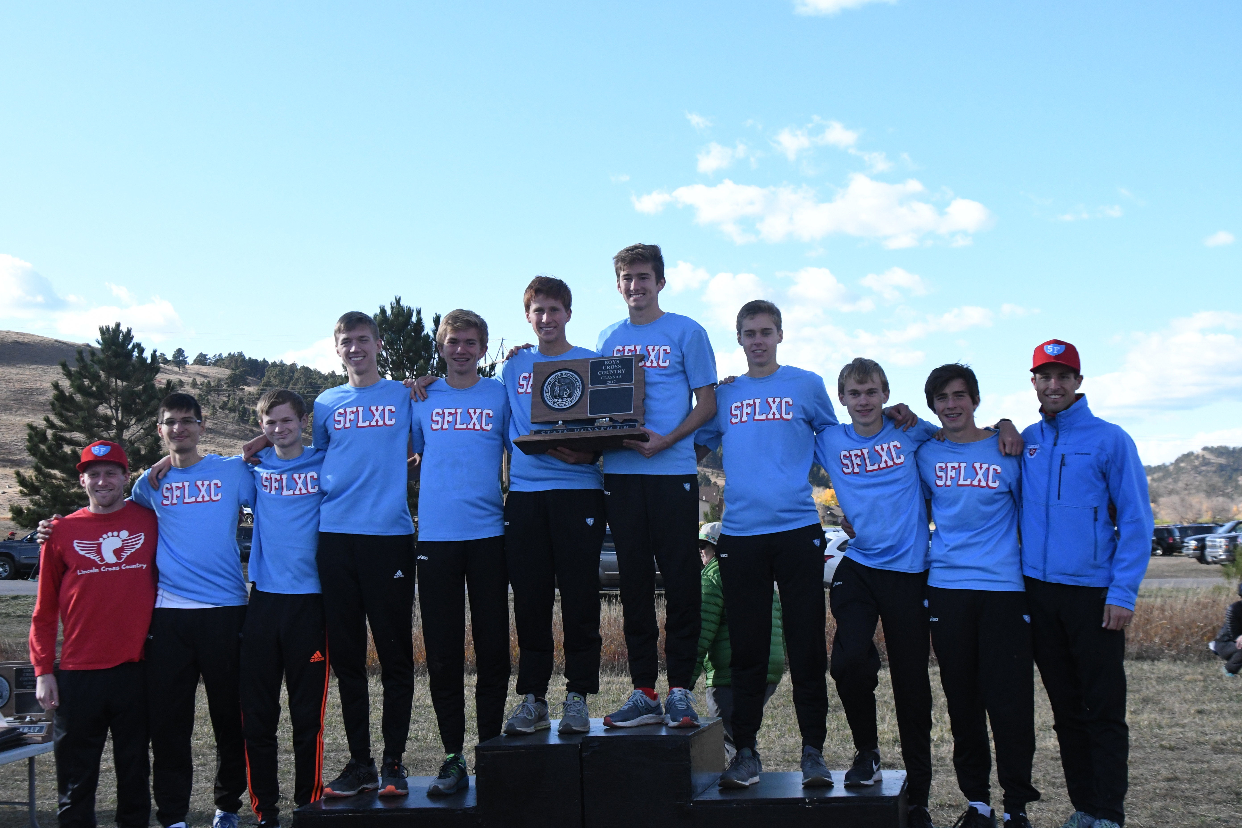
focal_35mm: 48
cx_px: 621
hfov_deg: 41.1
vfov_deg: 28.1
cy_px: 414
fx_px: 1656
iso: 2500
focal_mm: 32
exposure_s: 1/2500
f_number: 8
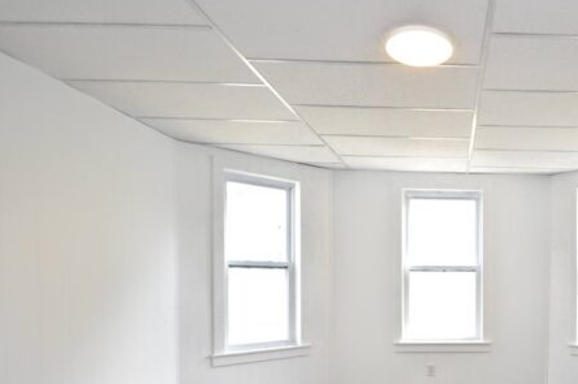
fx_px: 433
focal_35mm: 27
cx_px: 476
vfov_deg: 46.2
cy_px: 287
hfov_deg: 60.9
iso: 400
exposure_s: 1/60
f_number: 4
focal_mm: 10
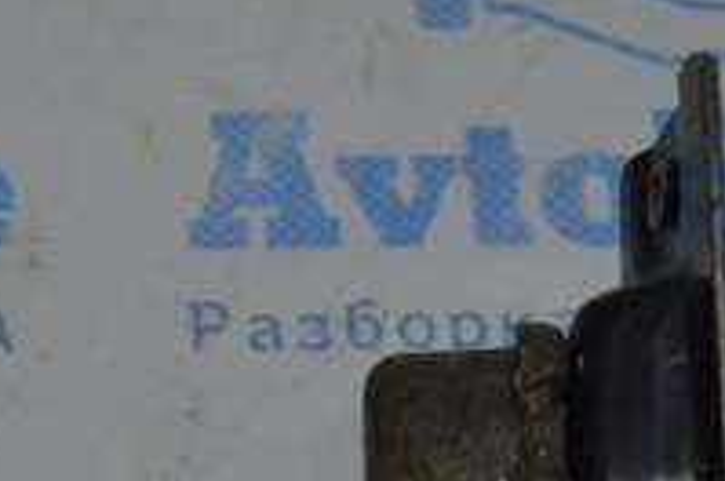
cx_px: 175
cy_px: 676
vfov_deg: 11.4
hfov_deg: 17.6
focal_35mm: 116
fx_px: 2332
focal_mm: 24
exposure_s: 1/320
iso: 400
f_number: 4
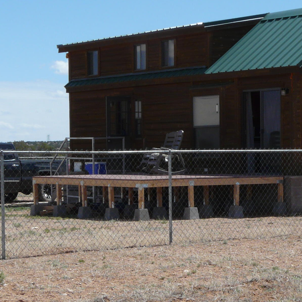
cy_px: 232
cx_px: 246
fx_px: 1224
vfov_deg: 14.0
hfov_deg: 14.0
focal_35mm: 124
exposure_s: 1/500
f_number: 5.6
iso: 100
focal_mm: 9.2
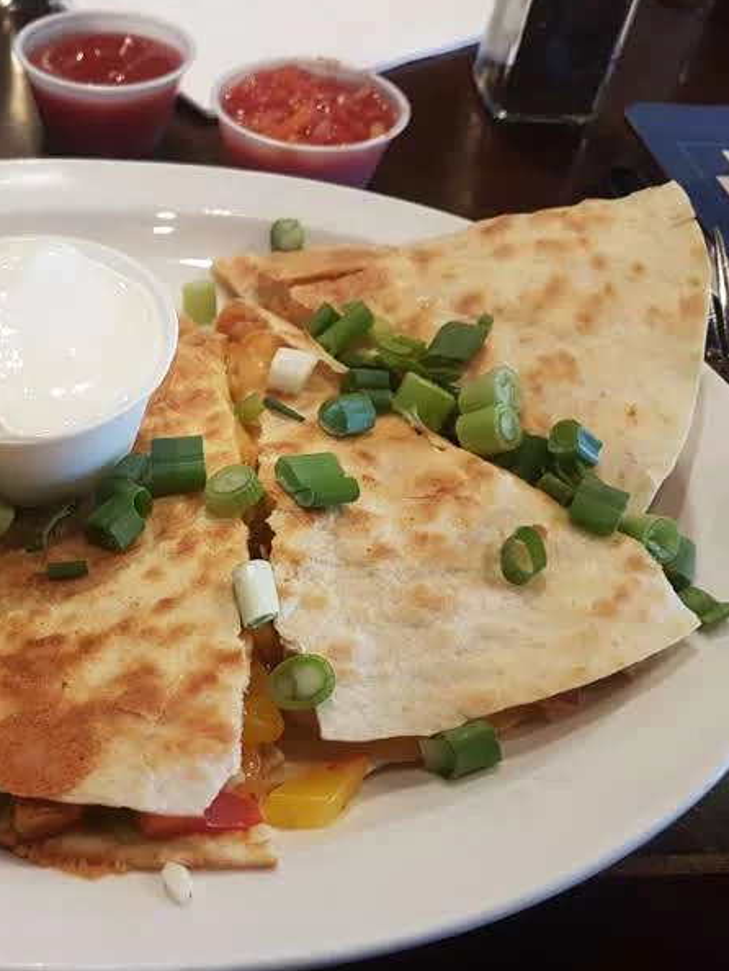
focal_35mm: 35
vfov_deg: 52.6
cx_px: 101
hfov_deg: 38.5
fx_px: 982
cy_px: 486
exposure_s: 1/40
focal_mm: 4.2
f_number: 1.7
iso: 160
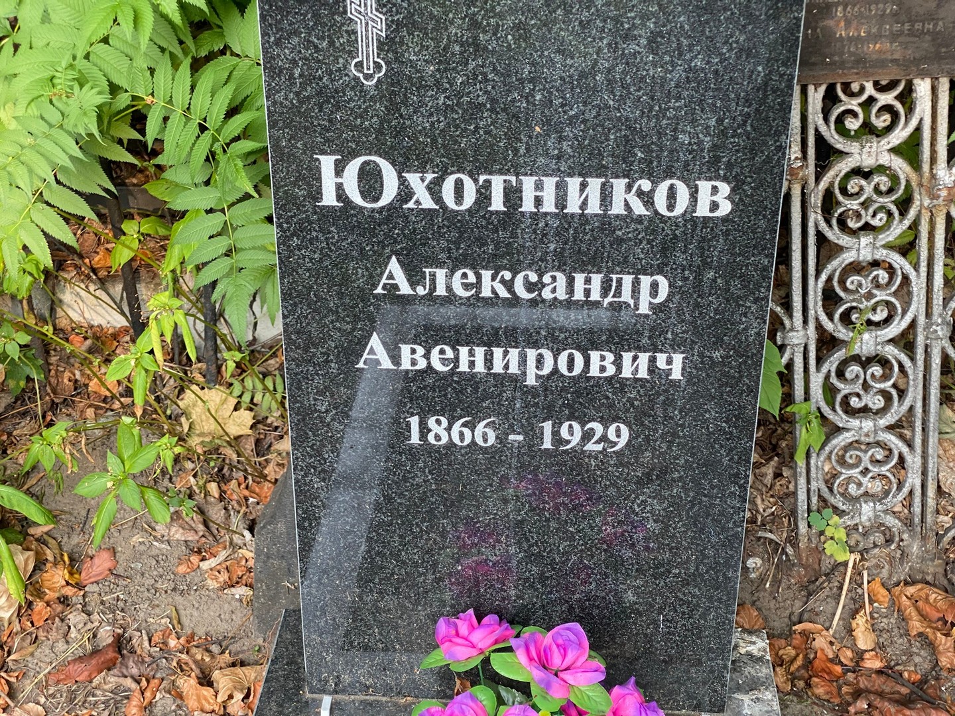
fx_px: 1435
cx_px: 478
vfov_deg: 28.0
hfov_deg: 36.8
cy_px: 358
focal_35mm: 52
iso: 80
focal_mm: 6
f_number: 2
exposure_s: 1/122
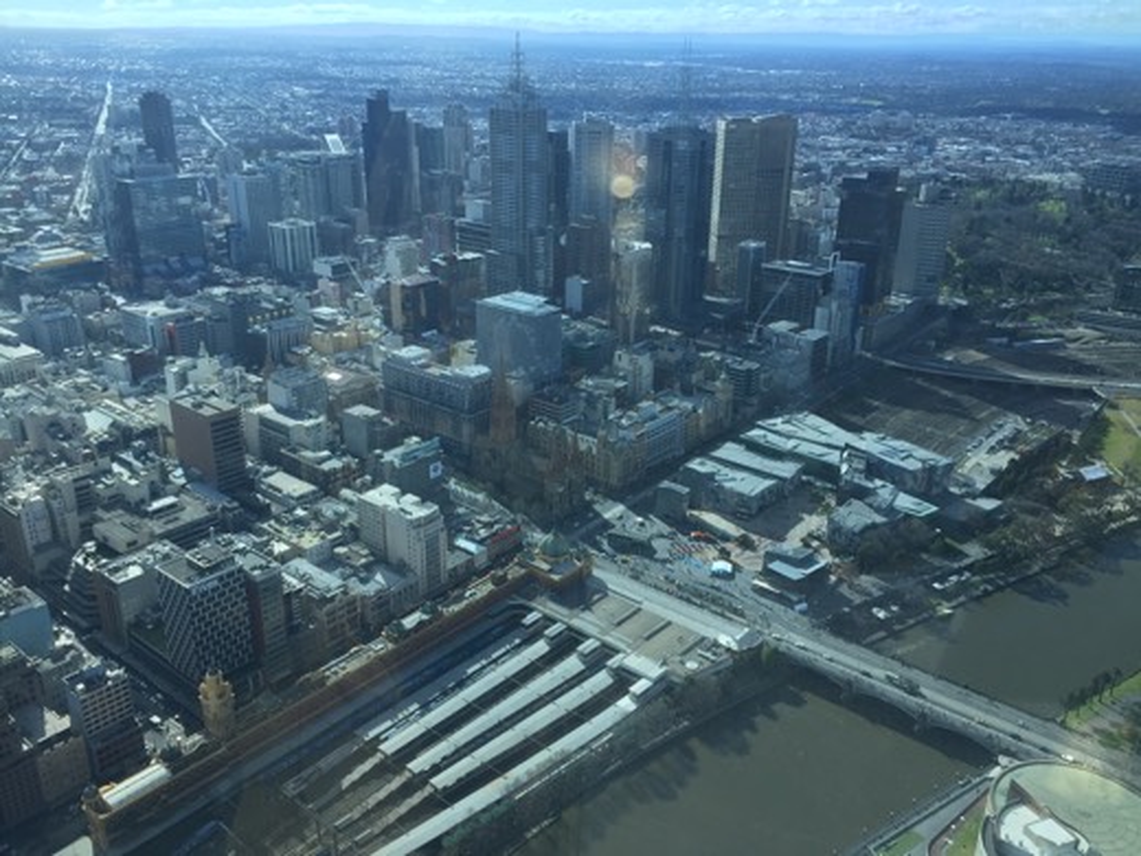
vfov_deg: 48.2
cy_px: 428
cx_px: 570
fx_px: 956
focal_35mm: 29
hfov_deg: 61.7
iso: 32
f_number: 2.2
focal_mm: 4.15
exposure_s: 1/120
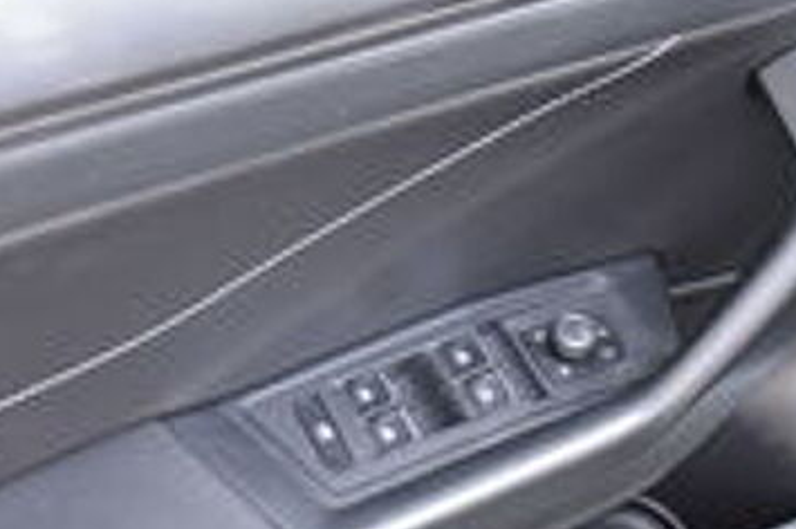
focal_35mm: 69
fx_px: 1524
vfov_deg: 19.6
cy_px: 344
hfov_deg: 29.2
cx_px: 498
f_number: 4.2
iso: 1800
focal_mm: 34
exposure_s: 1/60
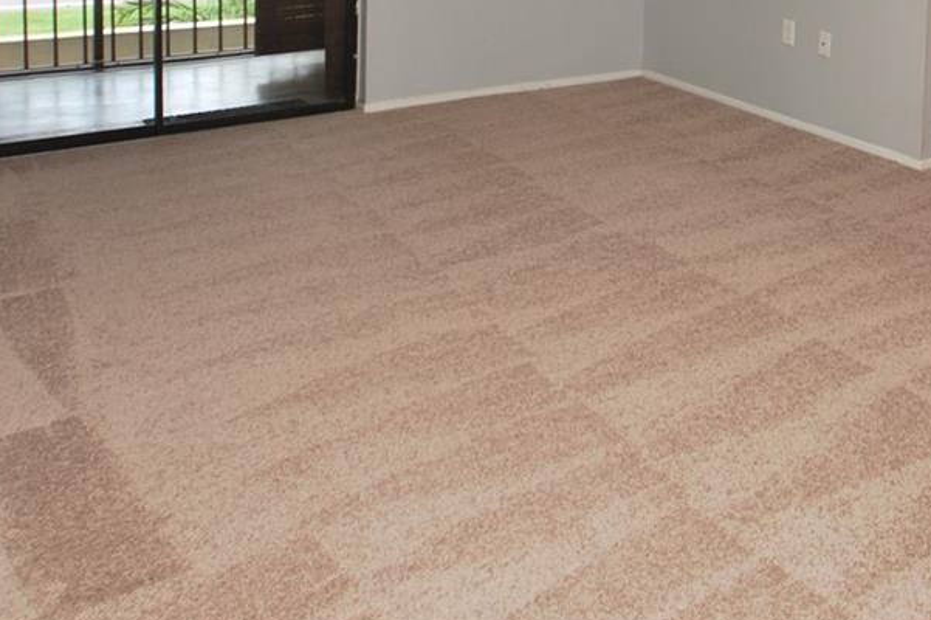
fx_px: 1034
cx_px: 657
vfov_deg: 29.5
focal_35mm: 40
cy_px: -91
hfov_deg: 47.3
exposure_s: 1/60
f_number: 3.5
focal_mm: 10
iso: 100
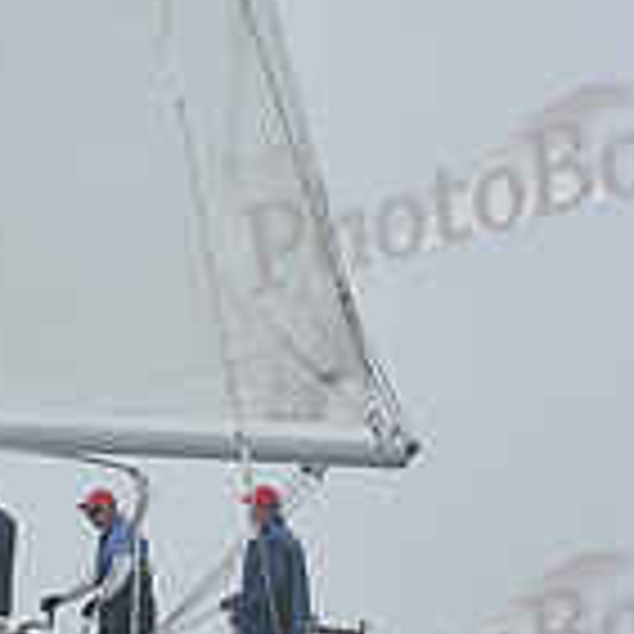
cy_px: 474
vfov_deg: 7.1
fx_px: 5077
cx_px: 13
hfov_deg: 7.1
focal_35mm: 245
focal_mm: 70
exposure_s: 1/800
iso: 250
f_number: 10
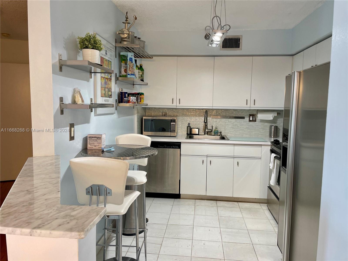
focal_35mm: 26
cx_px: 174
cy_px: 130
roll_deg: -0.5
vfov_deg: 53.1
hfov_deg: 67.3
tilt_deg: -5.5
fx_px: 261
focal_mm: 4.2
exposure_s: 1/60
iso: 64
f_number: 1.6
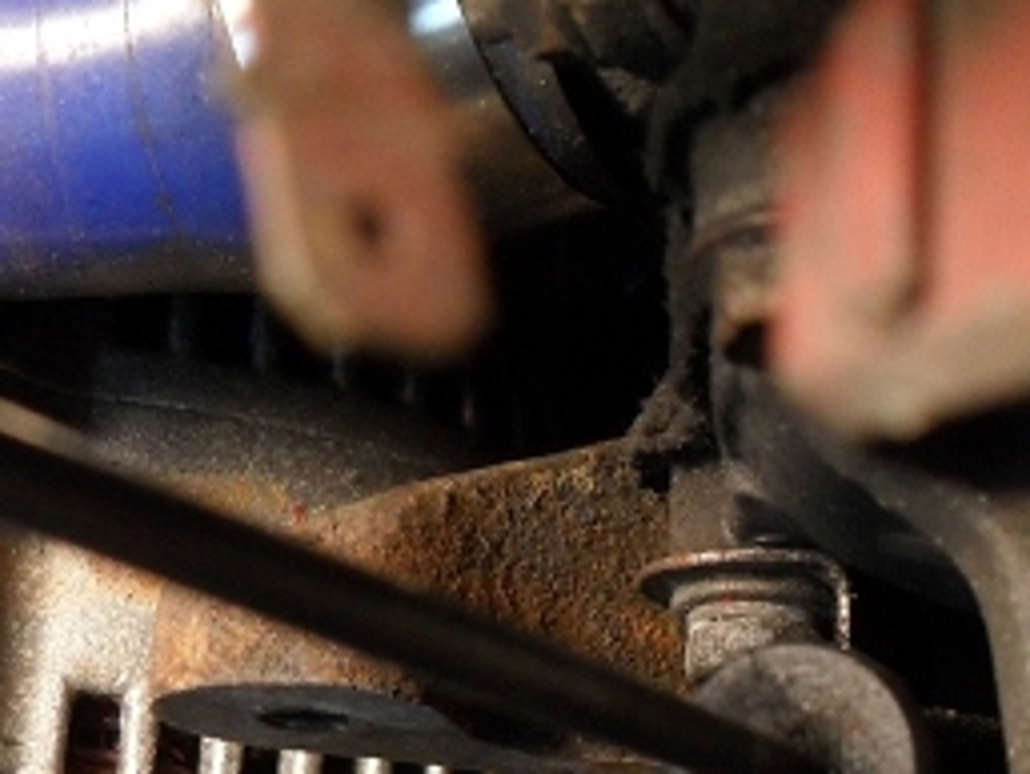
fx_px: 2590
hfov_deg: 22.5
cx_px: 421
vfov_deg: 16.3
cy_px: 910
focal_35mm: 87
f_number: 2.8
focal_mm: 6.2
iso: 200
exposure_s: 1/20
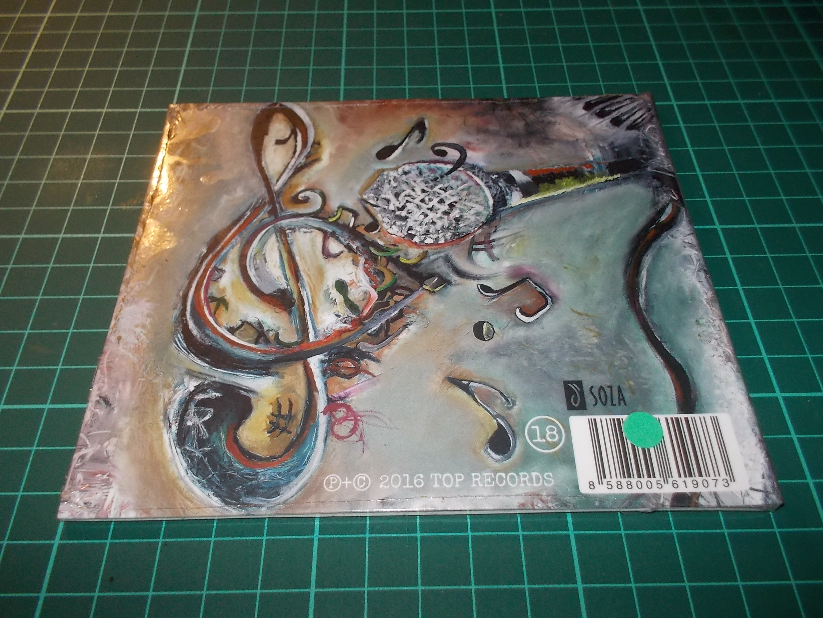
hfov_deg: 61.7
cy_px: 309
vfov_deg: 48.2
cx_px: 412
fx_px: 689
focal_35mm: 29
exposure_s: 1/30
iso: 200
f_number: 3.3
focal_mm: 4.1
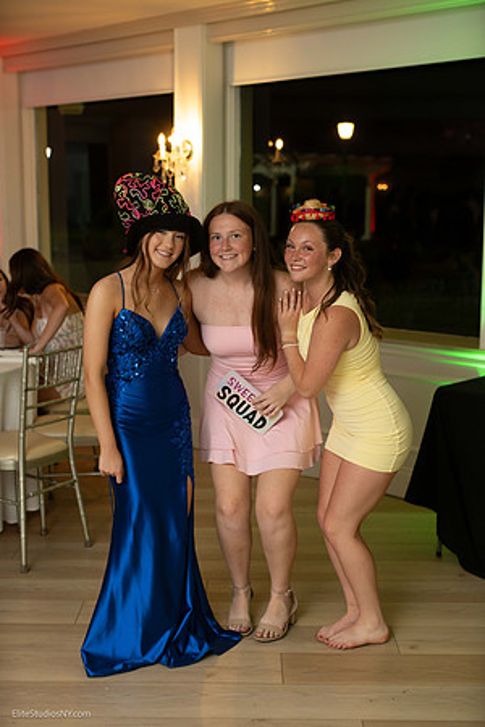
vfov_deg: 39.6
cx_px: 242
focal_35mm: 50
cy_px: 364
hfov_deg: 27.0
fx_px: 1010
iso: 1600
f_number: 2.8
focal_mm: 50
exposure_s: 1/125
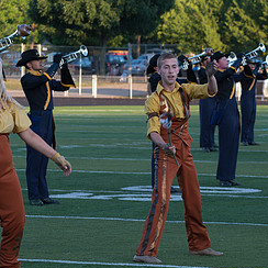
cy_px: 104
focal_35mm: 243
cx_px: 180
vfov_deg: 7.2
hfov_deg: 7.2
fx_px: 2128
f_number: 7.1
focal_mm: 102
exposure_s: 1/200
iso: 640
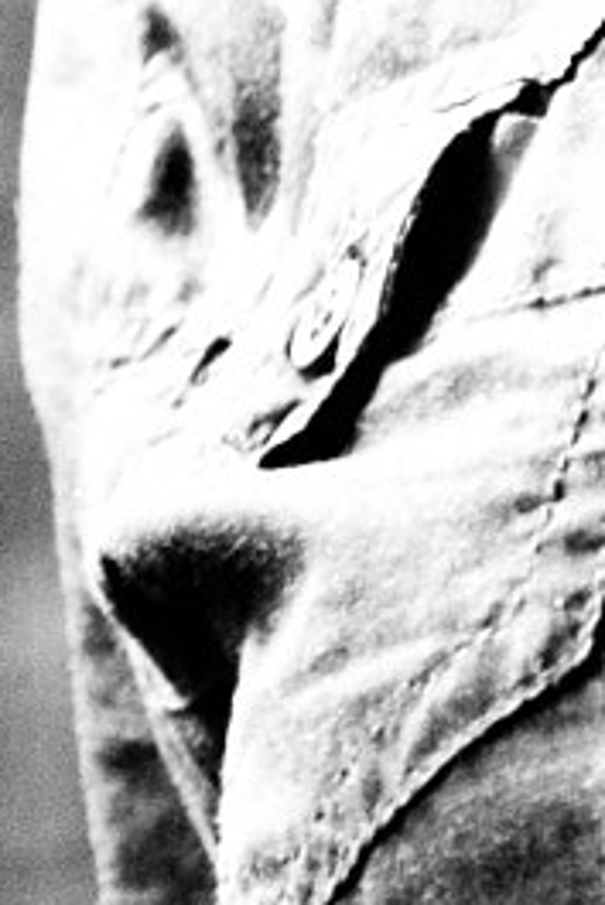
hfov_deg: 2.1
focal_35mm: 637
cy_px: 126
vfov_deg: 3.2
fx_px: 16032
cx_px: -1054
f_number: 4
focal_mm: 55
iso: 1600
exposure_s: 1/30
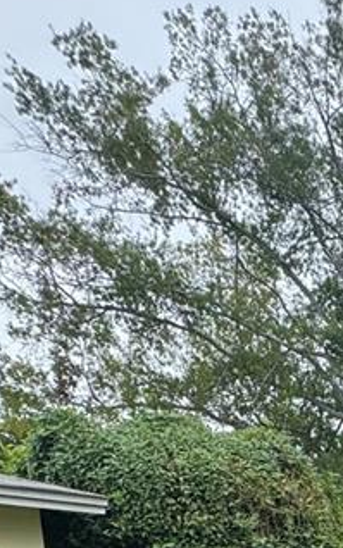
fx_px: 837
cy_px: 760
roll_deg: -0.2
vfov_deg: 28.0
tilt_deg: -10.3
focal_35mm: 56
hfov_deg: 18.2
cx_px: 622
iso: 40
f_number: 2.2
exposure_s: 1/512
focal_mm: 2.22
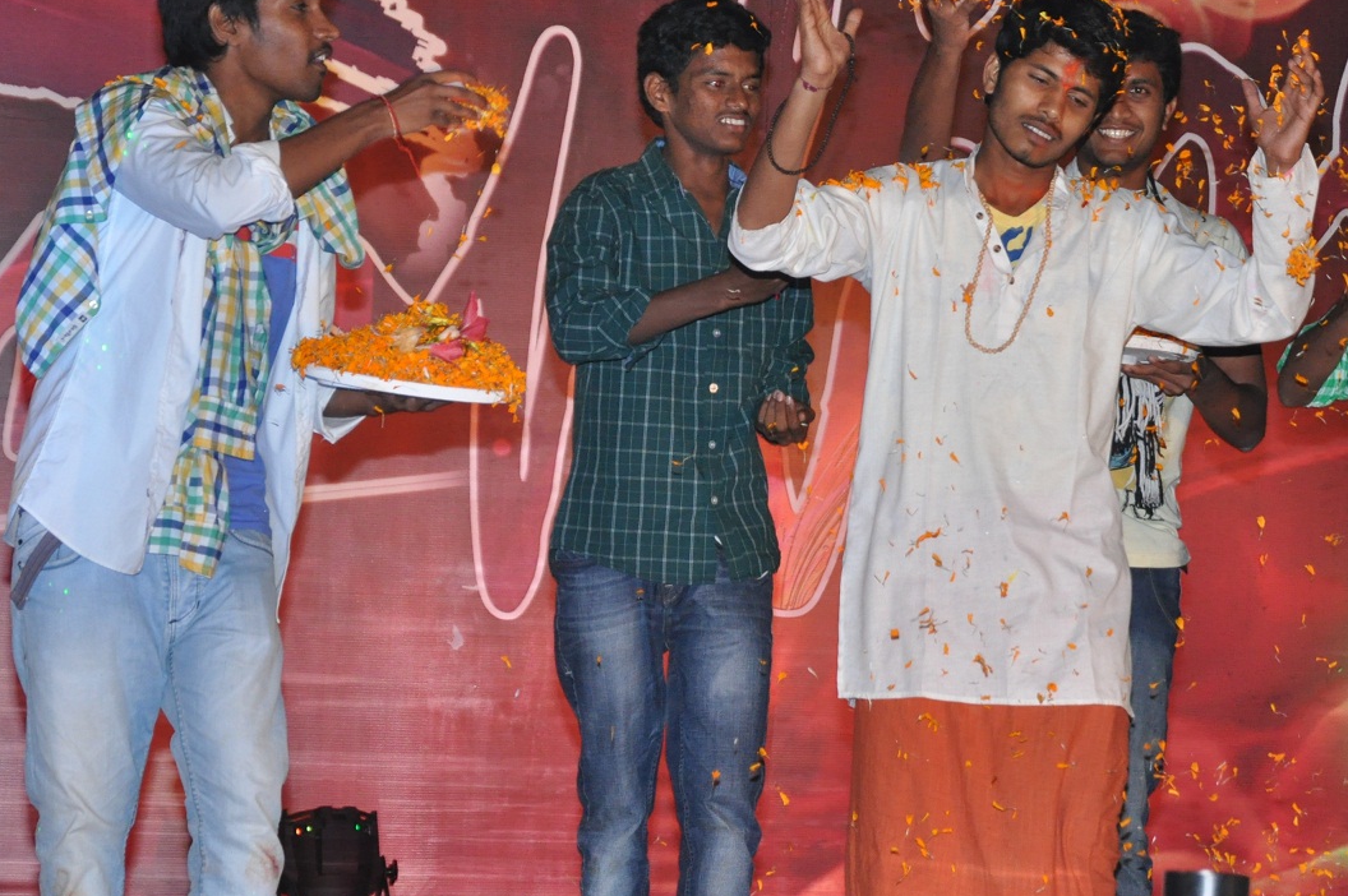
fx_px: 7295
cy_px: 456
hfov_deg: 10.5
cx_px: 911
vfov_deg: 7.0
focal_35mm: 195
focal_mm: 80
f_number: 5.6
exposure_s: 1/125
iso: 1000
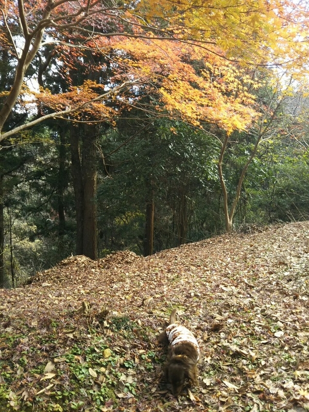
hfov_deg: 46.8
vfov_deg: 60.0
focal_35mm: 30
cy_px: 206
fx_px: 357
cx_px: 154
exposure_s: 1/120
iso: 40
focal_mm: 4
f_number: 2.2
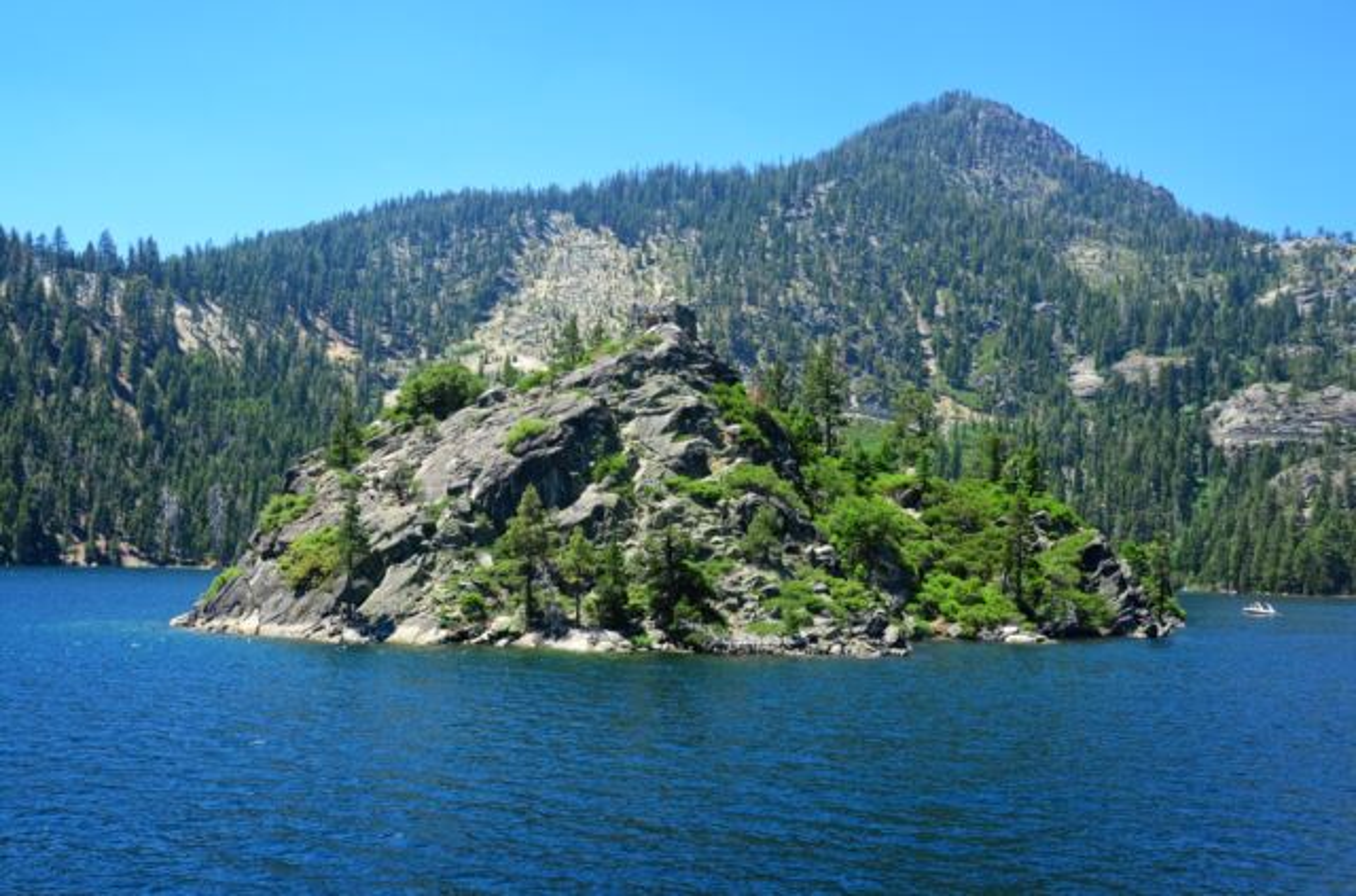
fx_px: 1352
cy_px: 448
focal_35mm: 36
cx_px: 678
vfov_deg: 36.7
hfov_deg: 53.3
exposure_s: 1/200
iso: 200
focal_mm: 24
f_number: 10
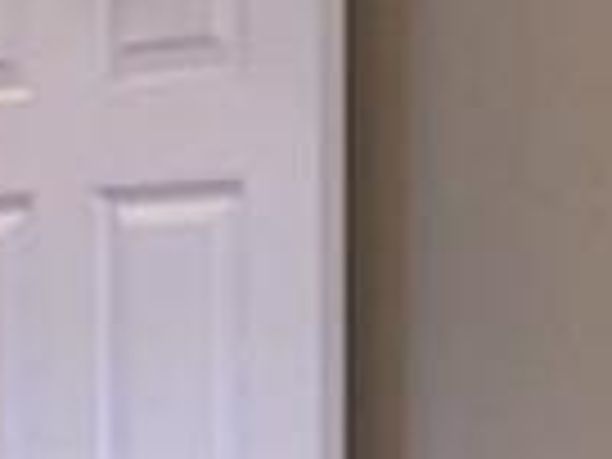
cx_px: 292
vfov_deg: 8.6
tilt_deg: -3.1
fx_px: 3023
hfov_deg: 11.6
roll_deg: +0.3
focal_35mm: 171
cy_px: 594
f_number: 2.2
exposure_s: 1/30
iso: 50
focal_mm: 4.15
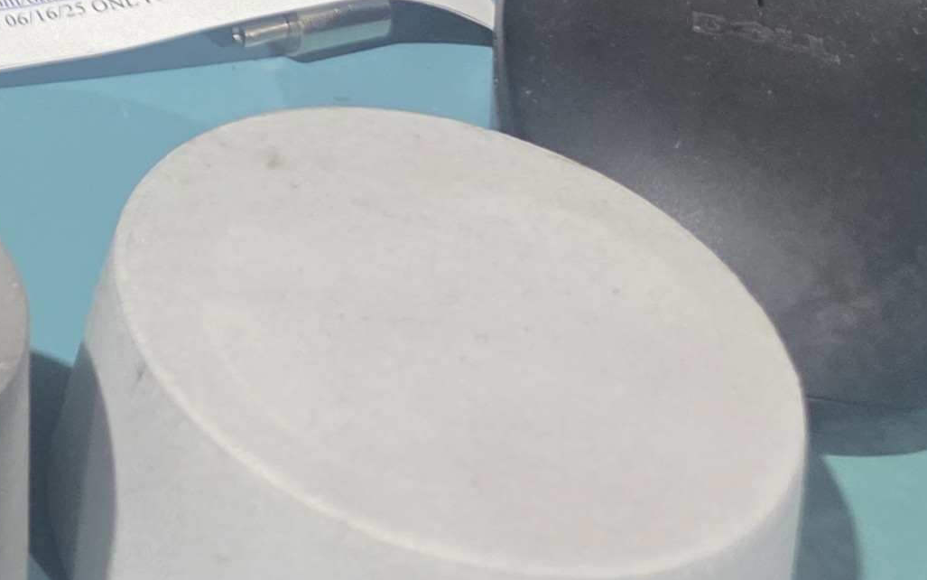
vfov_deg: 12.3
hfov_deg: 18.4
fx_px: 2400
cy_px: -542
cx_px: -606
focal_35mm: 95
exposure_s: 1/120
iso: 1250
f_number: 1.7
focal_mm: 6.3
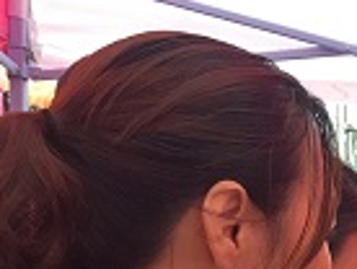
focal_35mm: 126
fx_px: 1302
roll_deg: -3.2
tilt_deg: -7.2
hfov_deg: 13.8
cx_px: 660
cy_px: 559
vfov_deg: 10.7
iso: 50
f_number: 2.2
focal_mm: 4.15
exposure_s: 1/120
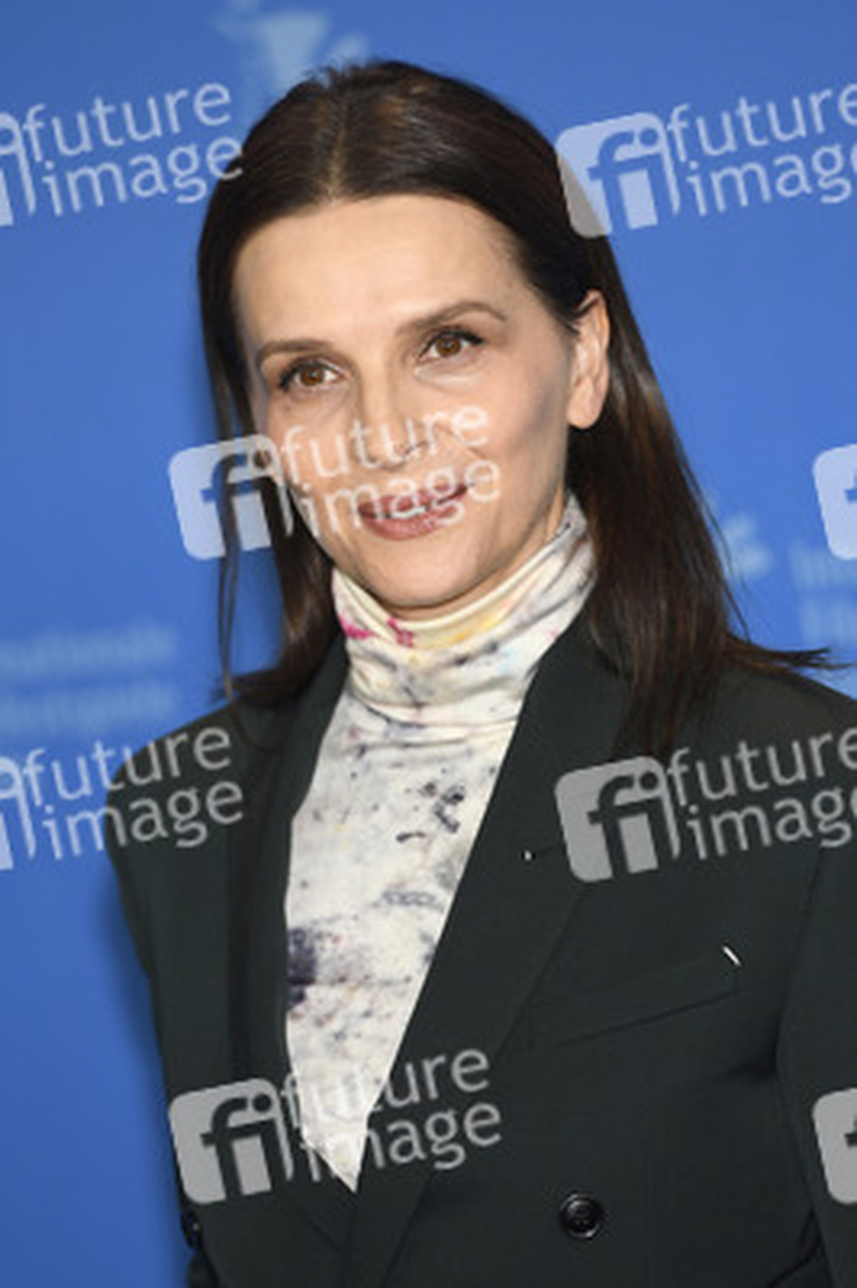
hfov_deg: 6.9
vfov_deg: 10.3
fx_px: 7154
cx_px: 428
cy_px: 644
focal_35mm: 200
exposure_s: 1/320
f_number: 3.5
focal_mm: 200
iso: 800
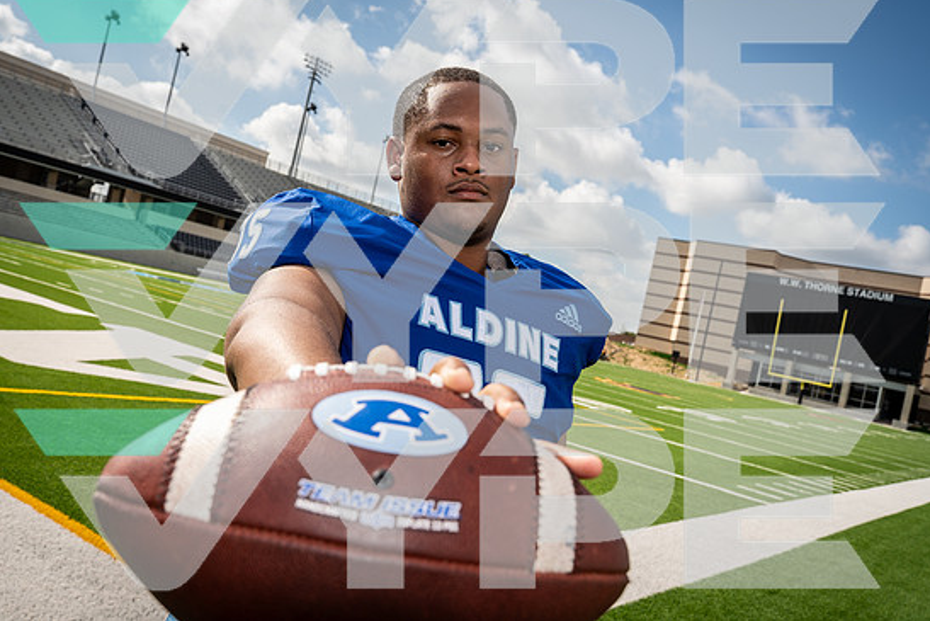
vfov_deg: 37.9
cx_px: 452
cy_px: 293
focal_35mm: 35
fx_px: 904
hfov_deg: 54.4
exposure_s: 1/250
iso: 125
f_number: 8
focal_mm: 33
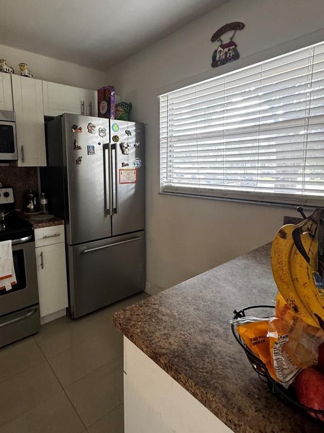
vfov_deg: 81.6
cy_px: 199
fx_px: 250
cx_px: 132
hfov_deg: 65.4
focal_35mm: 20
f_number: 2.2
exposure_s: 1/60
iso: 320
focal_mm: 2.22
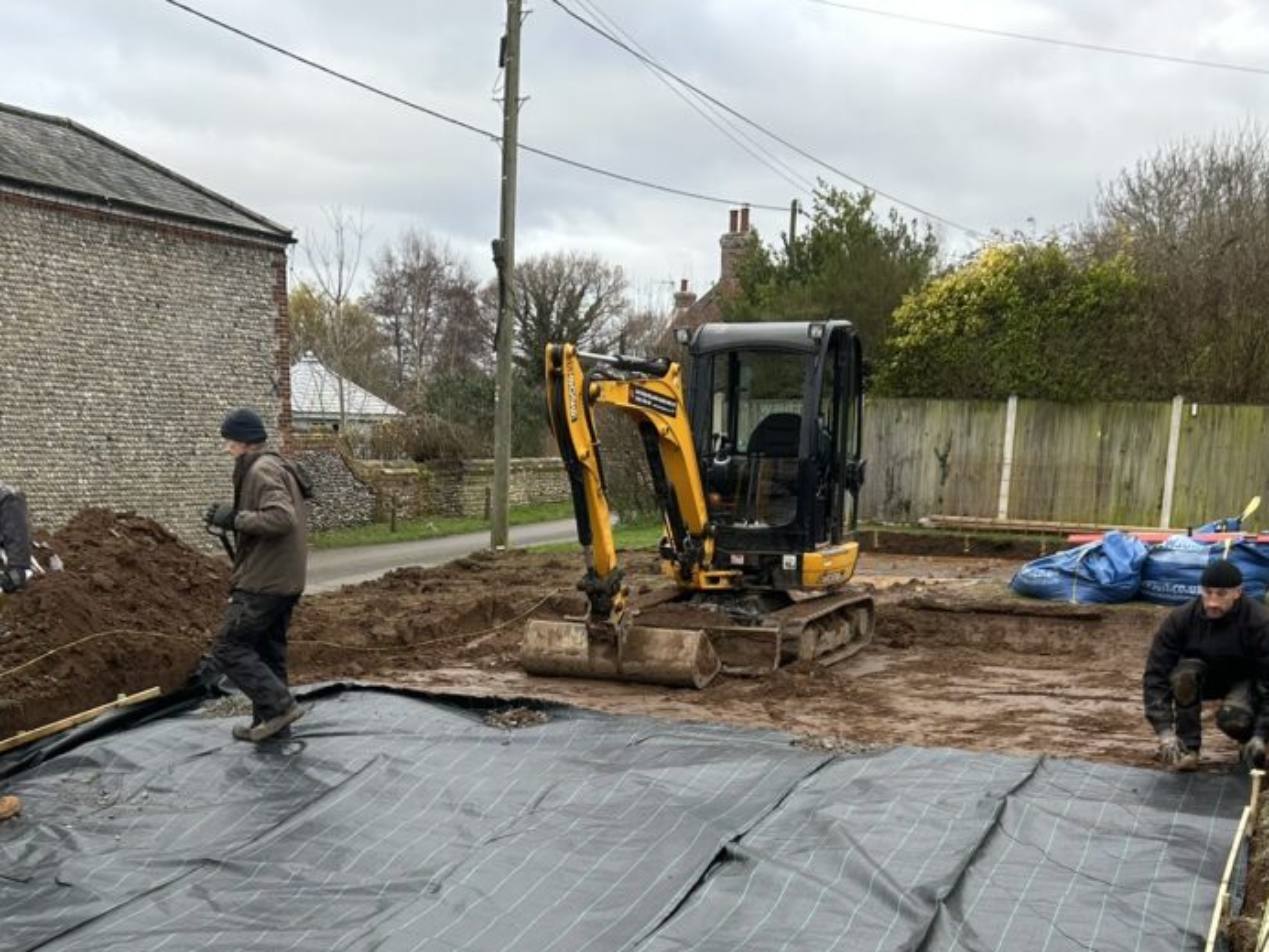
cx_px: 568
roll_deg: +0.2
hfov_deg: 42.0
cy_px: 807
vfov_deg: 31.1
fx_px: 1650
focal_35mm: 45
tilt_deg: -13.6
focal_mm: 5.7
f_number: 1.5
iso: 40
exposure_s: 1/121
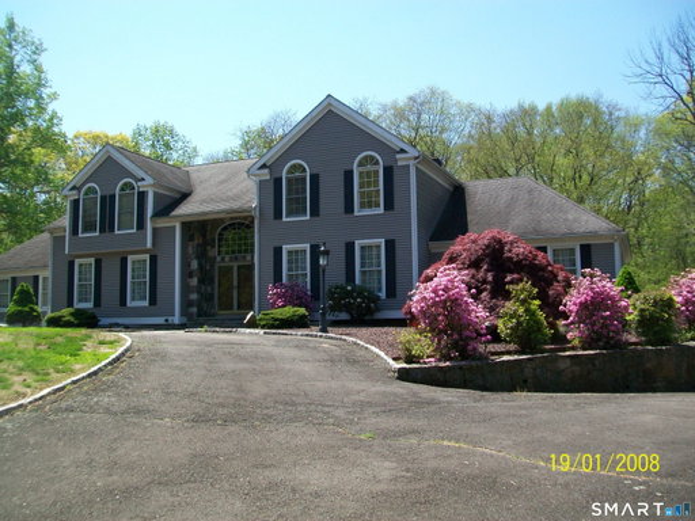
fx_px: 723
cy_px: 260
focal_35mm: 36
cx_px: 348
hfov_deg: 51.4
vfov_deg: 39.7
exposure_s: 1/640
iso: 64
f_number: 2.7
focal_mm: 6
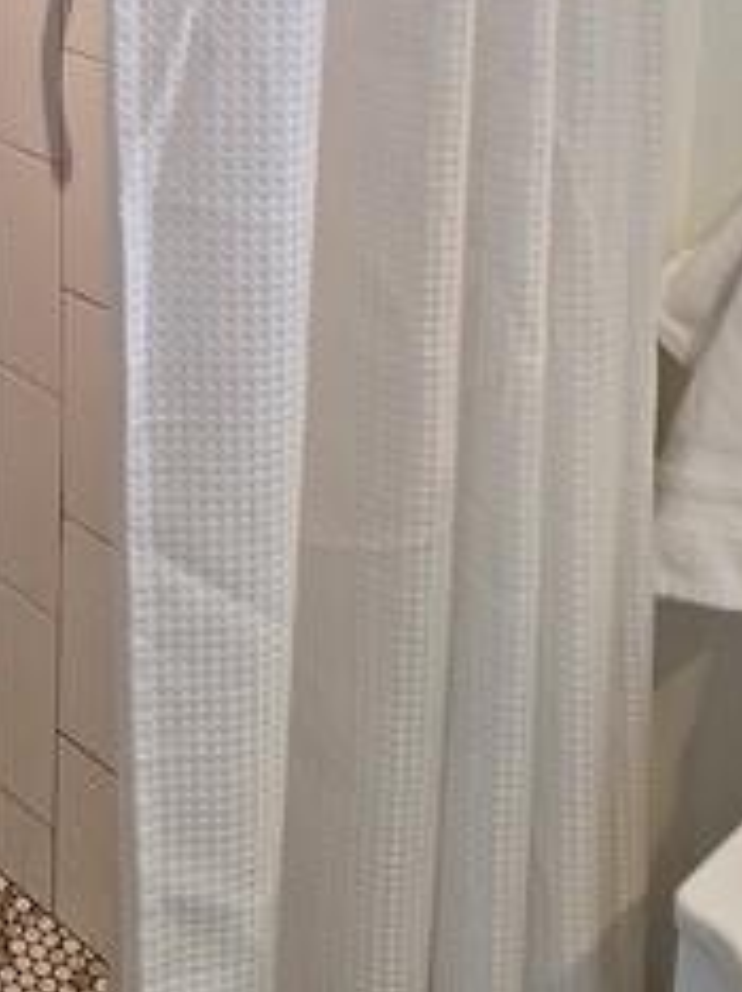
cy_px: -123
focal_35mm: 63
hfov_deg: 21.7
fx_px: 1804
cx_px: -119
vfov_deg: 27.8
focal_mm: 5.54
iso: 64
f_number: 1.8
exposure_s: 1/60
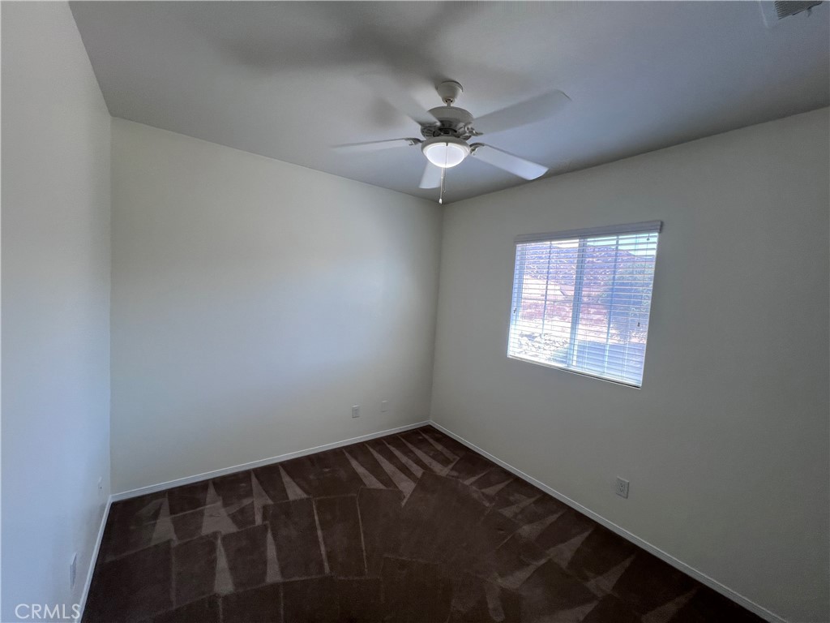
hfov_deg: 106.2
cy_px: 312
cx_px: 415
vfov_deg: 89.9
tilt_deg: -3.5
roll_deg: -3.6
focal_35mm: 13
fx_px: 312
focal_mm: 1.57
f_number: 1.8
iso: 64
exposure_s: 1/120
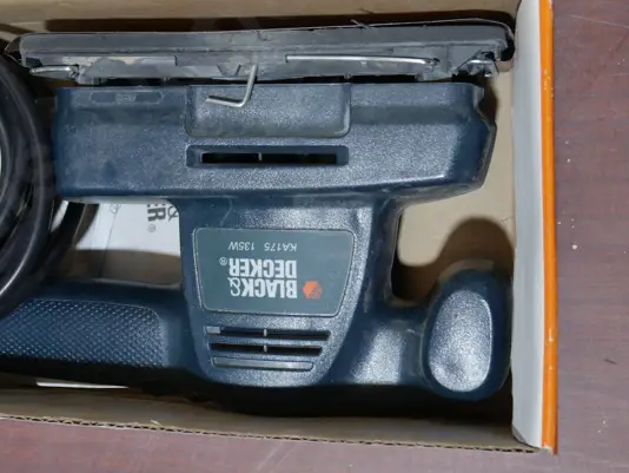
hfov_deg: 27.7
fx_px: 1254
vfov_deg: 21.1
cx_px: 141
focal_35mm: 69
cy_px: 96
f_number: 4
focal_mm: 18
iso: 200
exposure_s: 1/60
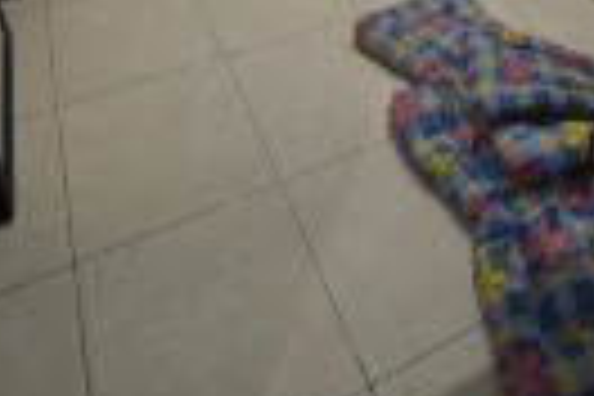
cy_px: -398
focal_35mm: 41
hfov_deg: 47.2
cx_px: 353
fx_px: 676
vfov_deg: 19.1
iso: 800
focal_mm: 2.2
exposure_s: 1/50
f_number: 1.9
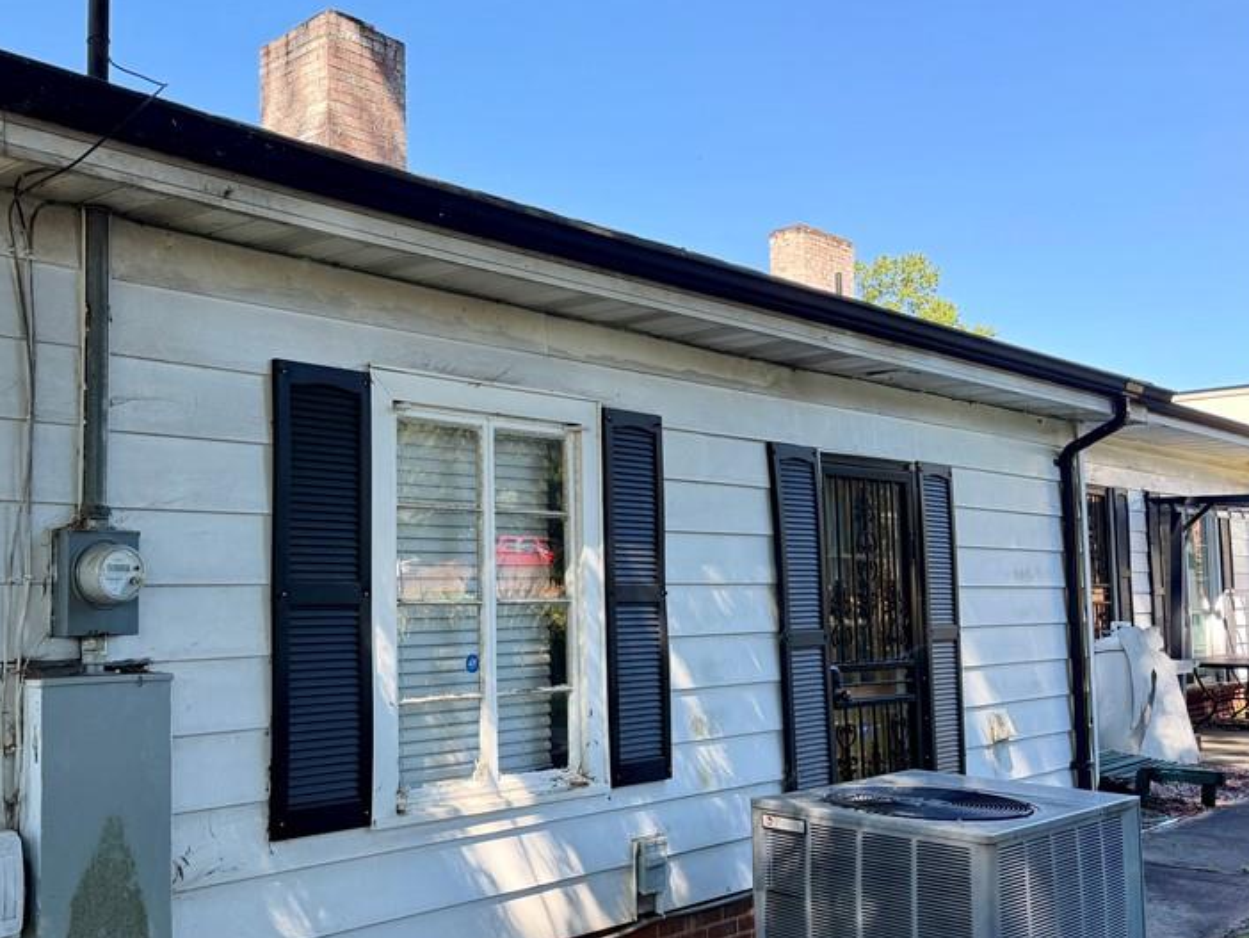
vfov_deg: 40.7
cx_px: 354
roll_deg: +0.7
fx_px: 1263
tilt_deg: +4.0
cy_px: 502
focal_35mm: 35
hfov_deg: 51.0
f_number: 1.78
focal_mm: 6.76
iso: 100
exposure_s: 1/335
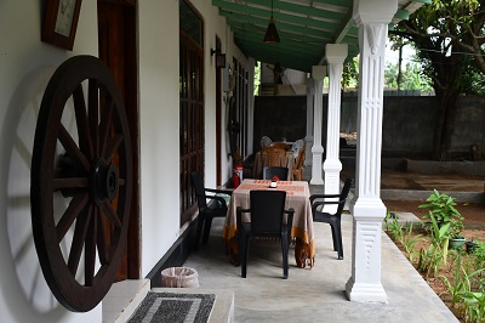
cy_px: 162
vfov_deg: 29.8
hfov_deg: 43.6
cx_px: 242
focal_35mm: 45
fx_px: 606
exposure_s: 1/250
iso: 400
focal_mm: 30
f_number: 4
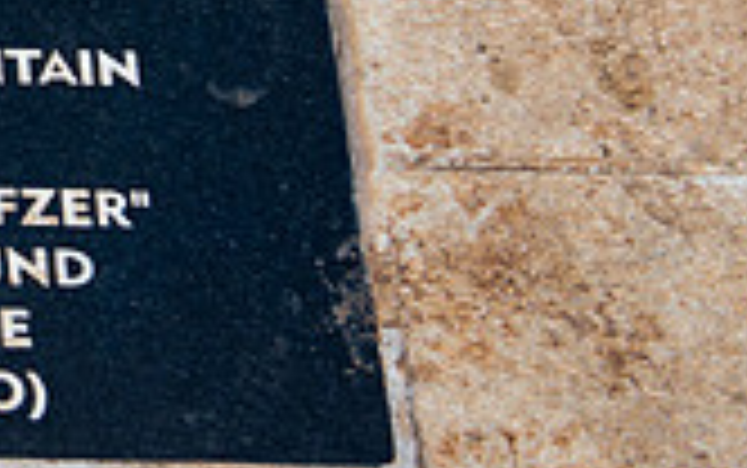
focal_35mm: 171
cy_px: -254
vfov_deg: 7.5
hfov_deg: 11.7
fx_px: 3484
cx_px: -400
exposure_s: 1/640
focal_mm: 48
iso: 100
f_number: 3.5
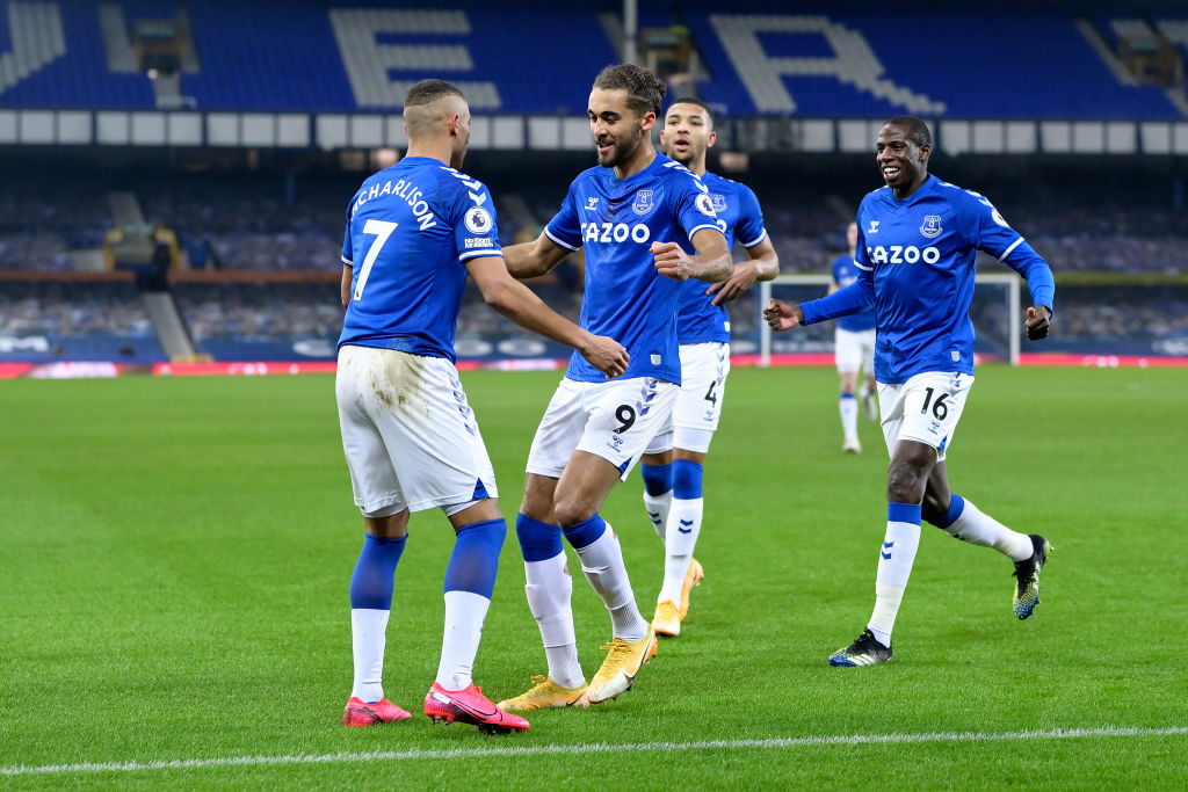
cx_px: 594
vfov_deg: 15.9
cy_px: 396
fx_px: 2838
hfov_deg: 23.6
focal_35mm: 86
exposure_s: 1/1600
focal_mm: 86
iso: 2500
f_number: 2.8
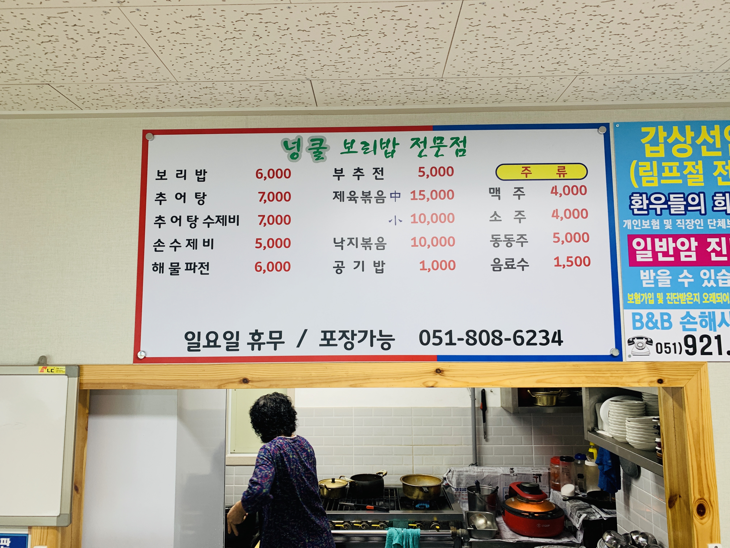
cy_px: 274
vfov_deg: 53.1
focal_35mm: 26
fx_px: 548
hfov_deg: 67.3
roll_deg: +0.3
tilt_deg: +5.8
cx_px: 365
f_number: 1.8
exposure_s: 1/60
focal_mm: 4.25
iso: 50
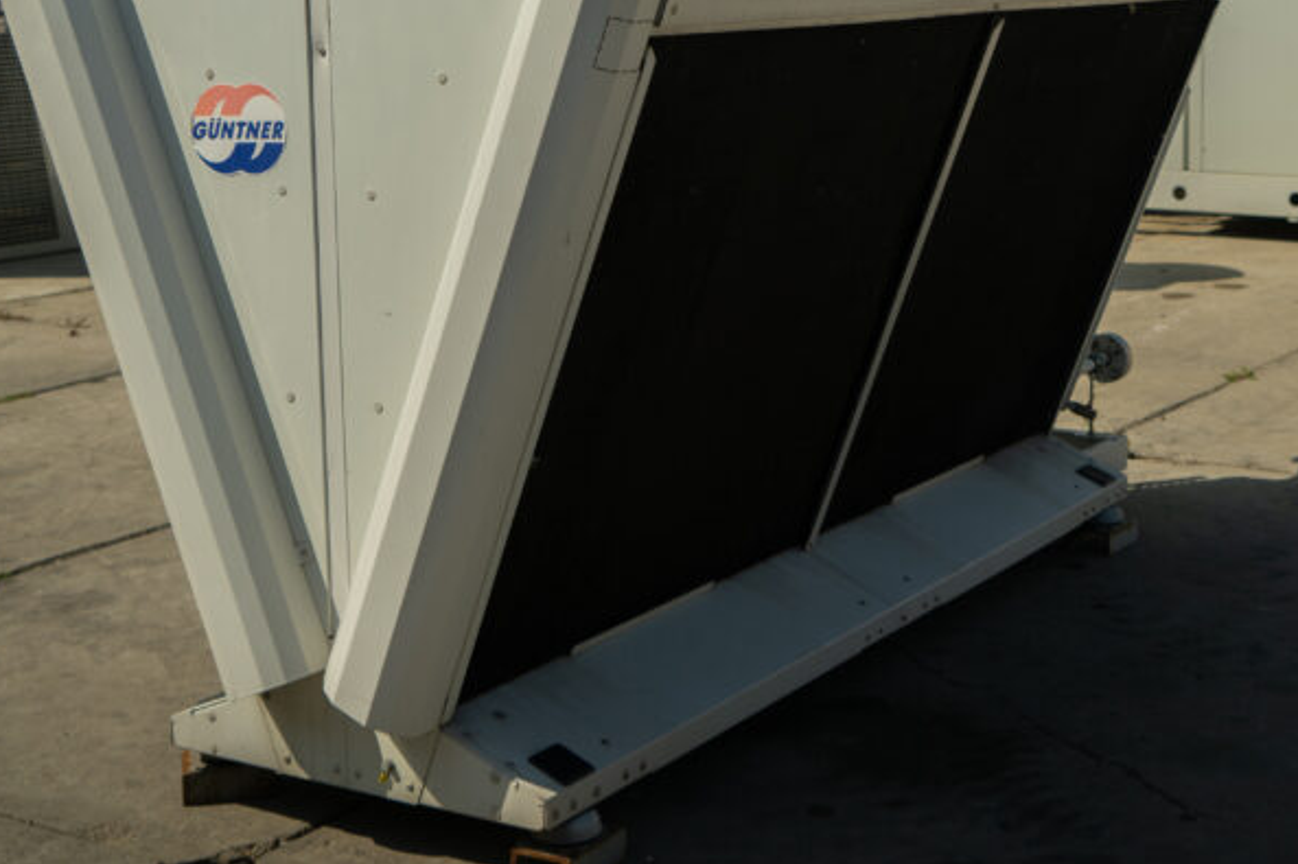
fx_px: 2054
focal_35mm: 57
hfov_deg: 34.9
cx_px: 777
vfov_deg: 23.4
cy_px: 185
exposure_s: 1/500
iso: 100
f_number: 4.5
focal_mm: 33
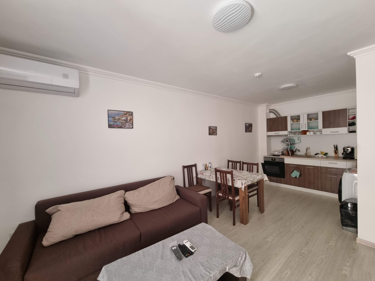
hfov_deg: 106.2
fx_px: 141
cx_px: 188
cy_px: 140
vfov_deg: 89.9
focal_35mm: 13
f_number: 2.2
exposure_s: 1/33
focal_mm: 2.2
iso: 400
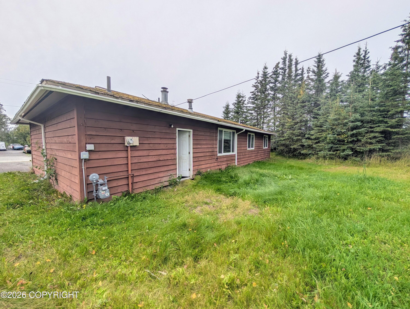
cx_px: 205
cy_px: 154
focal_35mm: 12
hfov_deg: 110.5
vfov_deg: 94.6
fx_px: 142
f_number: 1.7
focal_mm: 2.02
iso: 54
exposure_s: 1/1245
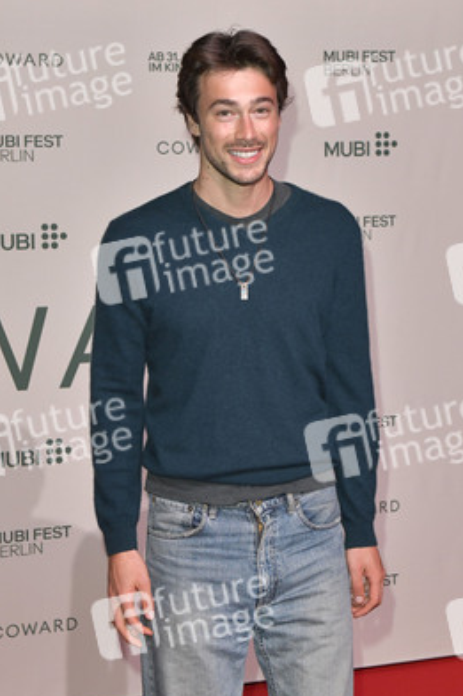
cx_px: 234
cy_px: 352
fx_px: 1023
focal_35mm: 53
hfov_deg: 25.5
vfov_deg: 37.5
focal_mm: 52
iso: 2500
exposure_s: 1/250
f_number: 6.3
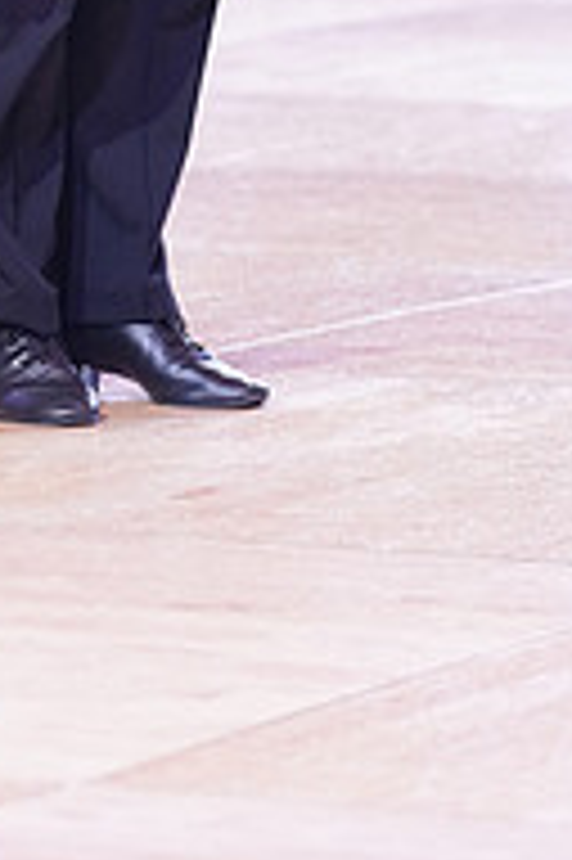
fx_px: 7616
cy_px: -383
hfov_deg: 4.3
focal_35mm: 319
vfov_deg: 6.4
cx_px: -205
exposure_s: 1/250
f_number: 3.5
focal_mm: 105
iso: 2000
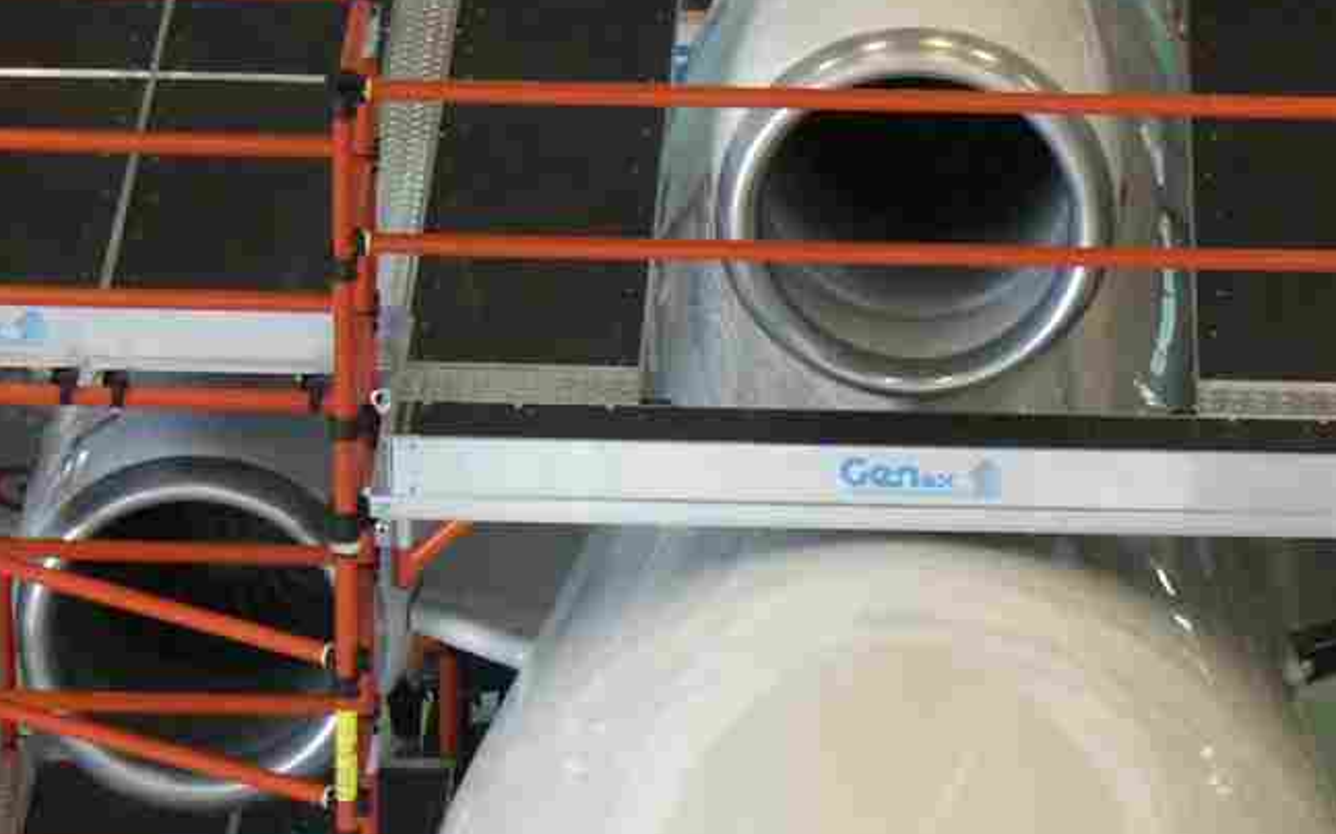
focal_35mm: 291
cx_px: 886
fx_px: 10593
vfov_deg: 4.5
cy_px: 454
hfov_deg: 7.2
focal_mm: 27.47
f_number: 3.5
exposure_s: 1/45
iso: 200
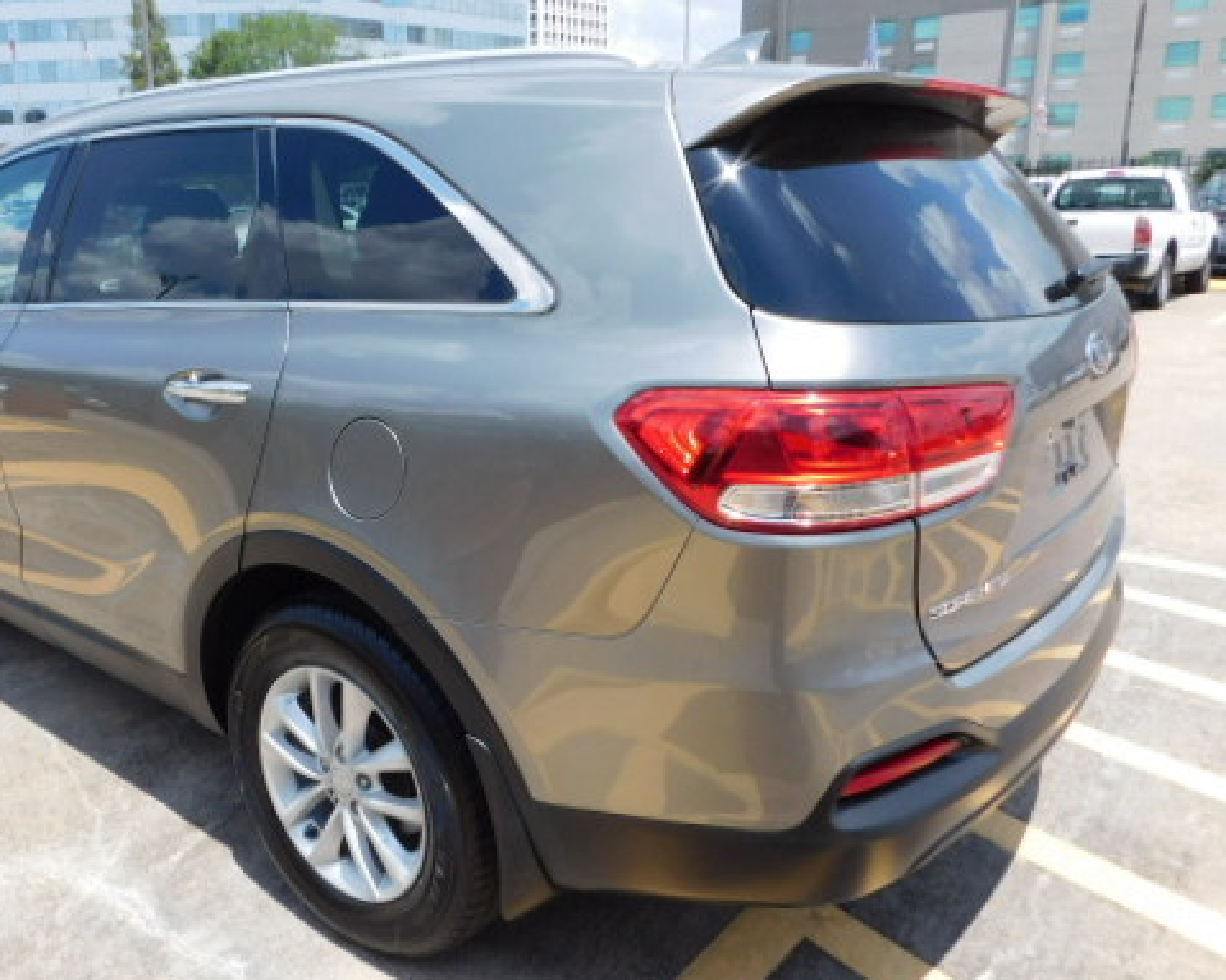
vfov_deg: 48.5
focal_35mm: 30
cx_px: 453
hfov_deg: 58.0
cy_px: 504
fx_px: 1088
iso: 125
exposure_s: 1/1250
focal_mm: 4
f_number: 3
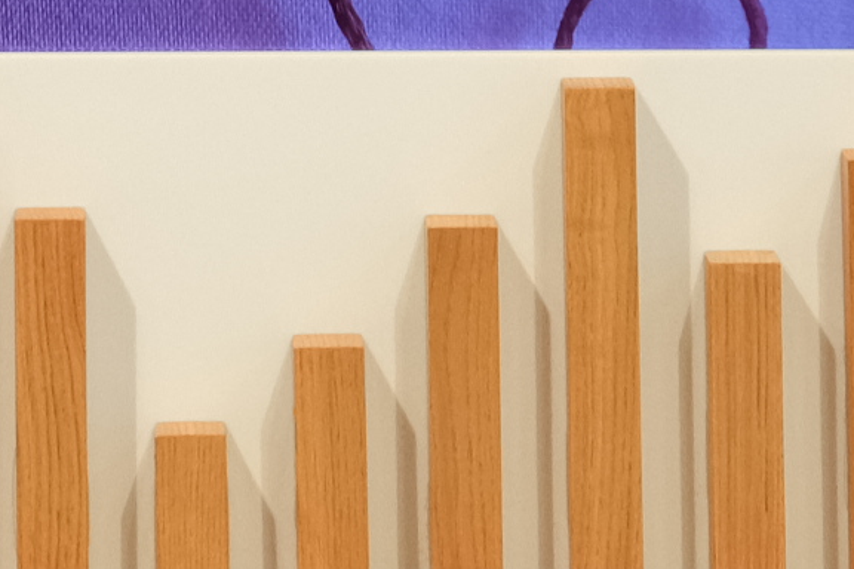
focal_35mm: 299
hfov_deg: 6.9
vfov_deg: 4.3
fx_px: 7092
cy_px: -1479
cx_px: 160
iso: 1600
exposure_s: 1/125
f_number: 4
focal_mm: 25.7
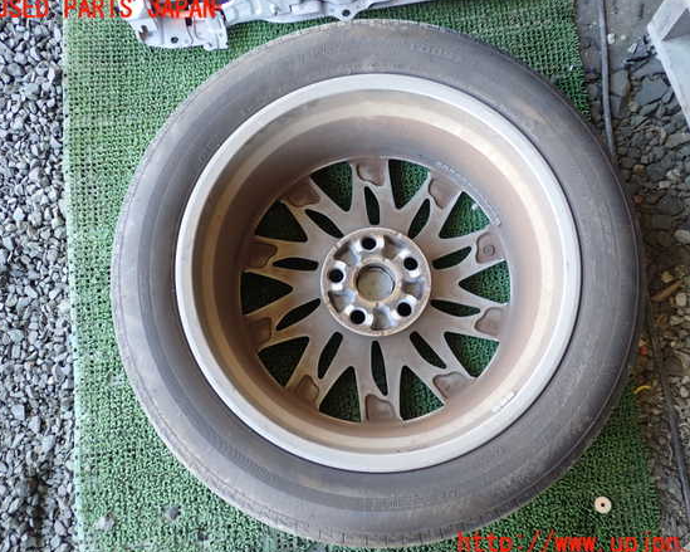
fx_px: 653
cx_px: 364
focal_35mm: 32
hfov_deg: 55.6
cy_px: 277
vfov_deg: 45.8
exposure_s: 1/40
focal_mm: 5.4
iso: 200
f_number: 2.3
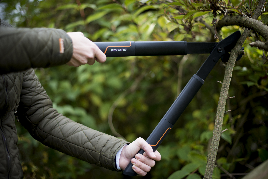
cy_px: 90
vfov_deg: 27.0
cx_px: 134
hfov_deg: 39.6
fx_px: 372
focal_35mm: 50
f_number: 1.6
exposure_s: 1/160
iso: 100
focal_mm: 50
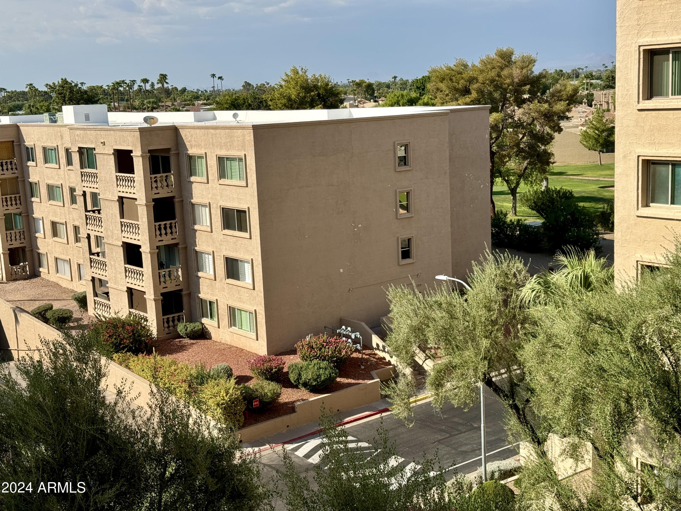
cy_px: 256
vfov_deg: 30.3
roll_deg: +2.2
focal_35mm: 48
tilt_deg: -10.5
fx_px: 944
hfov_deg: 39.7
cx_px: 340
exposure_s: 1/4049
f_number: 1.78
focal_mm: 6.76
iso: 64
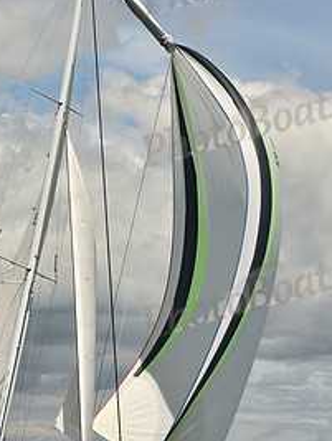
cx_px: 57
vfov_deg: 13.5
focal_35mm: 146
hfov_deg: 10.2
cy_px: 235
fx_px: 1863
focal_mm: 70
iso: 320
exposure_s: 1/800
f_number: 13
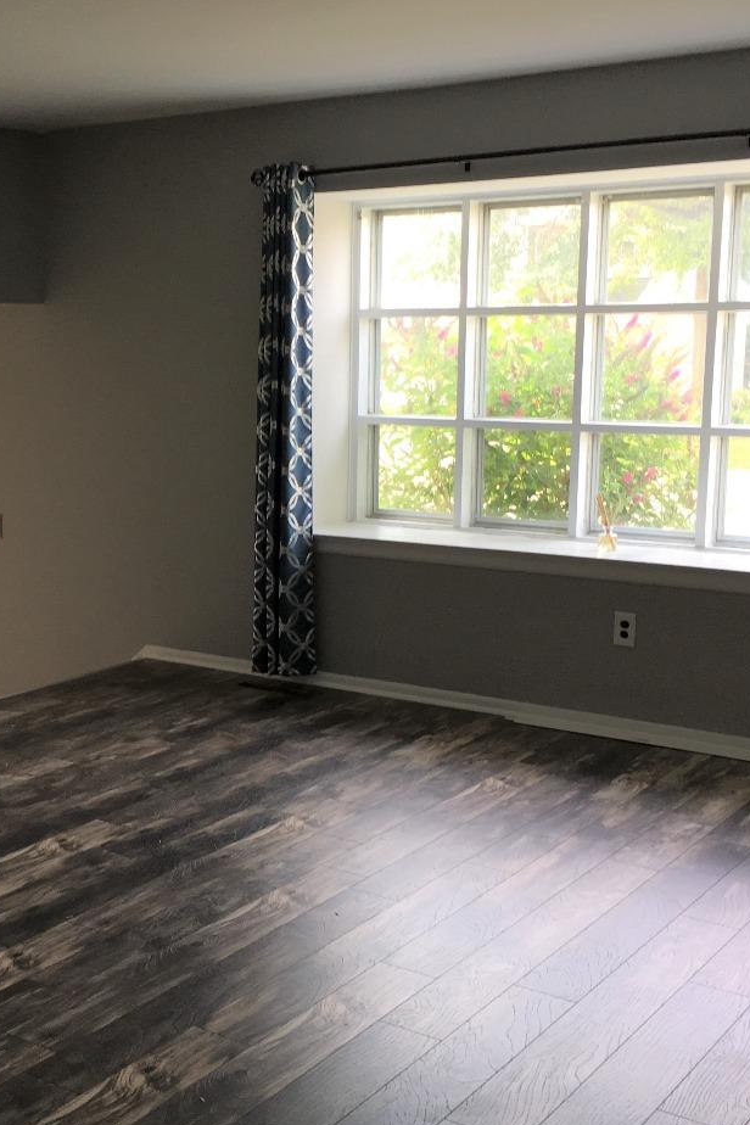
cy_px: 571
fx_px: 1469
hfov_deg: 28.3
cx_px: 200
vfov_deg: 41.9
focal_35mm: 47
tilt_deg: -8.0
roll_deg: -0.1
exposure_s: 1/60
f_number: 2.2
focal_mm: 4.15
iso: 32
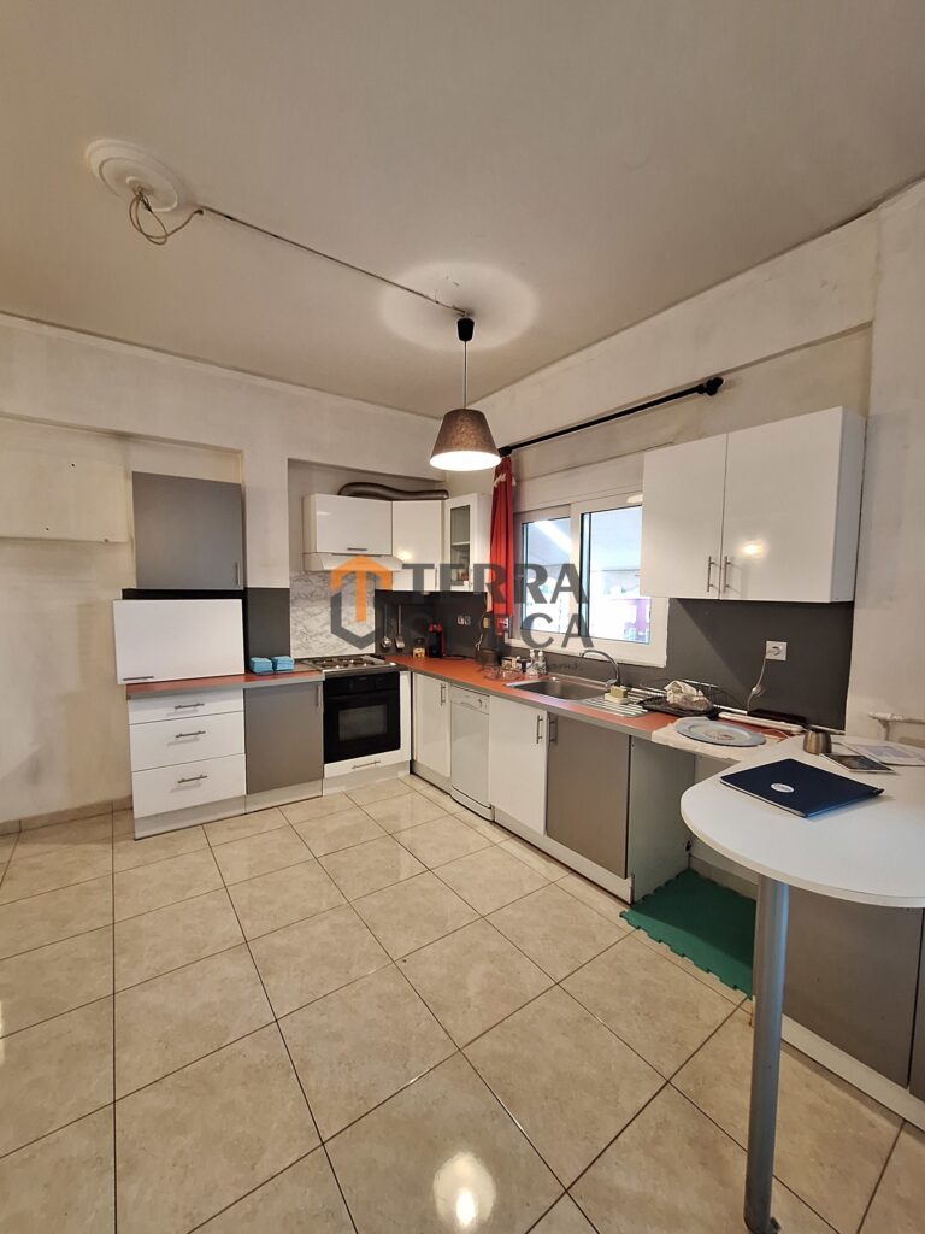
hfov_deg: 89.9
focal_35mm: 13
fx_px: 463
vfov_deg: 106.2
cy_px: 617
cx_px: 462
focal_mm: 1.74
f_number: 2.2
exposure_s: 1/25
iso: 200
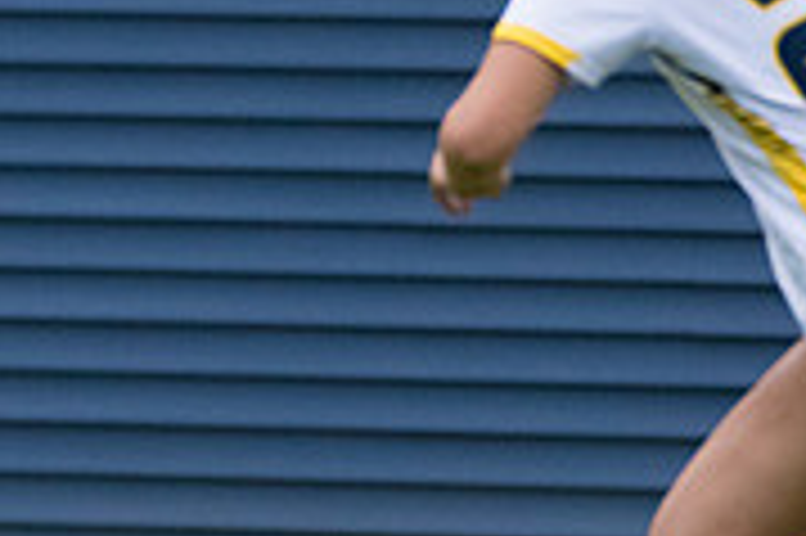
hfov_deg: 1.0
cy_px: 315
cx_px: -356
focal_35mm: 1994
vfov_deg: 0.7
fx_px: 44602
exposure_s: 1/1600
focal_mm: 410
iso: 4000
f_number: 5.6
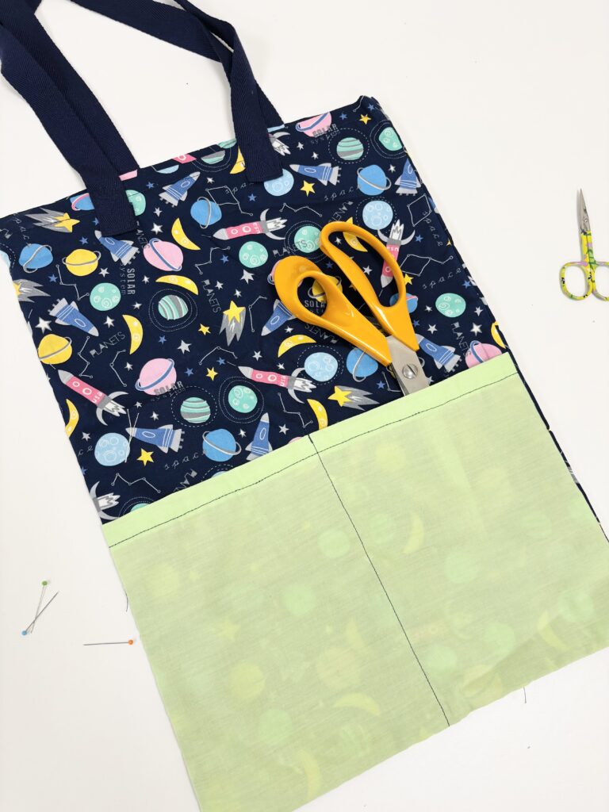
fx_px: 610
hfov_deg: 53.1
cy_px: 406
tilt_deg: -75.8
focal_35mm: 26
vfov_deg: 67.3
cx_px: 304
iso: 64
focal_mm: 5.96
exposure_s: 1/103
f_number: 1.6
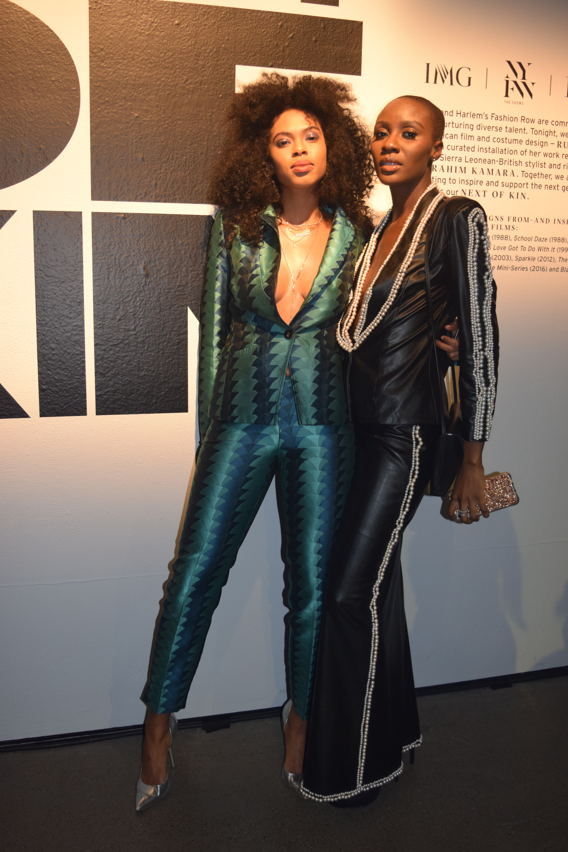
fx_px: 852
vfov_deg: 53.1
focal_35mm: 36
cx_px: 284
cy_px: 426
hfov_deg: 36.9
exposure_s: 1/60
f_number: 4
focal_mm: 24
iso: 900
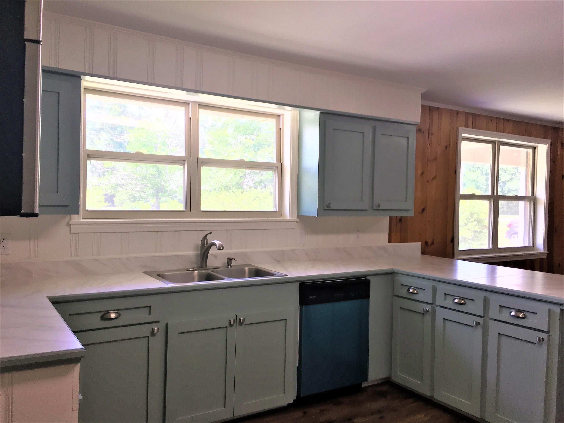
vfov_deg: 48.2
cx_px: 282
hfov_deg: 61.7
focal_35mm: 29
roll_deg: -1.8
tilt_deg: -1.3
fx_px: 472
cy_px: 212
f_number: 2.2
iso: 40
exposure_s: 1/120
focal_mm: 4.15
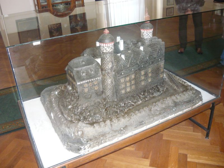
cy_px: 84
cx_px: 112
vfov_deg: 42.9
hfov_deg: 55.4
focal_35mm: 33
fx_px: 214
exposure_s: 1/30
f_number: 2.8
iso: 400
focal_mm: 5.5
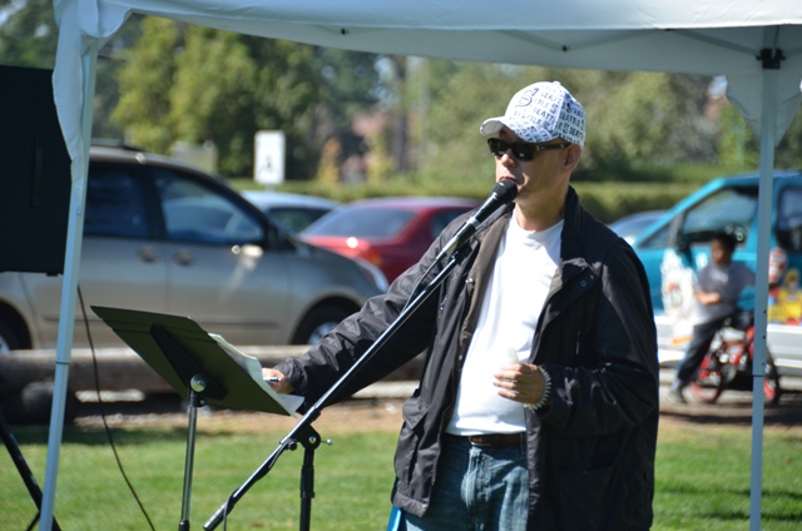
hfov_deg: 6.9
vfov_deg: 4.6
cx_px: 401
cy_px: 266
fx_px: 6670
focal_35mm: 300
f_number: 5.6
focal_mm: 200
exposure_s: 1/1000
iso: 450
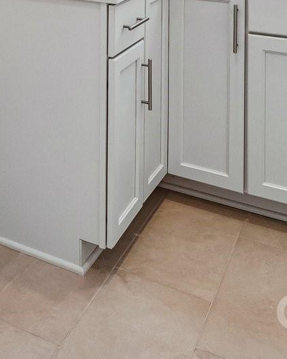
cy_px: -104
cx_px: -12
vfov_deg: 28.3
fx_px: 584
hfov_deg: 25.9
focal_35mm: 55
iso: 400
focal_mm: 10
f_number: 8
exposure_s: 1/20
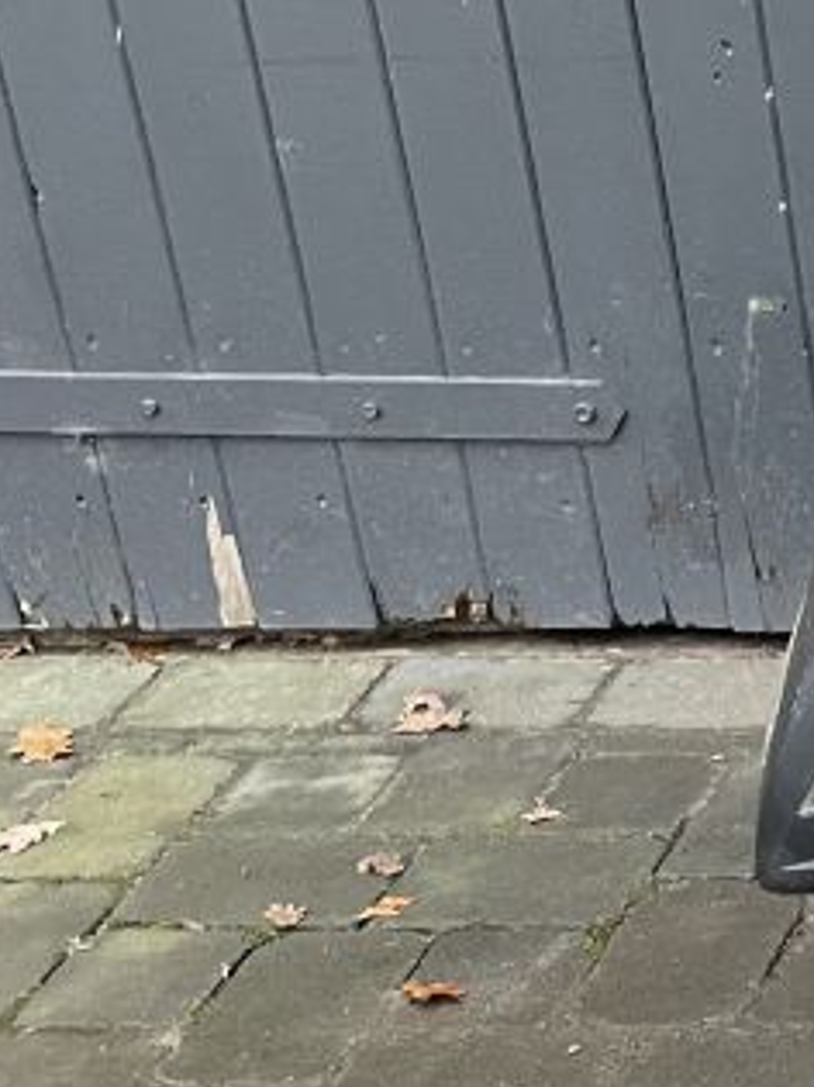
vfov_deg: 19.8
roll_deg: +1.0
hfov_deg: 12.6
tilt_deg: -23.4
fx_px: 3106
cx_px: 1756
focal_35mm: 99
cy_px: 528
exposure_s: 1/60
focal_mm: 4.2
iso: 320
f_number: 1.6
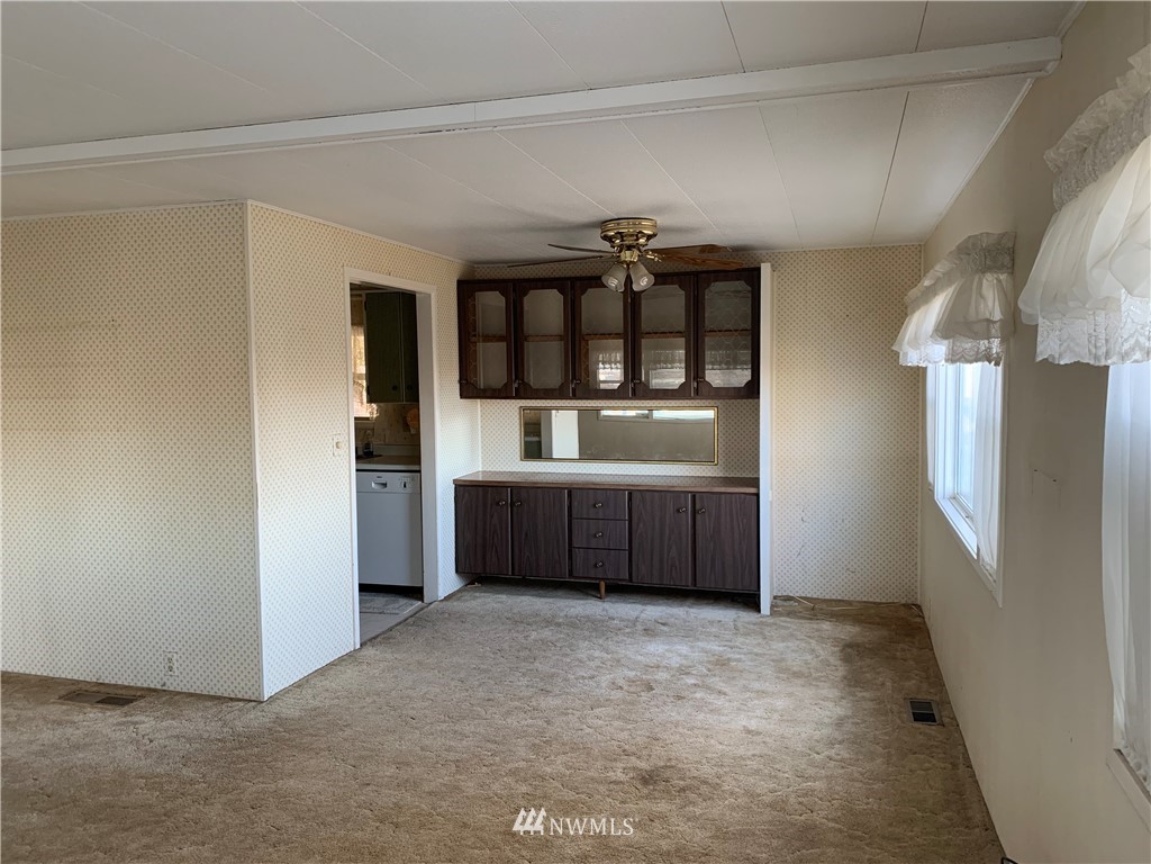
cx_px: 576
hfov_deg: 67.3
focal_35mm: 26
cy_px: 432
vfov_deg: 53.1
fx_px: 865
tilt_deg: -4.8
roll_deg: +0.2
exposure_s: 1/60
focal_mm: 4.25
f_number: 1.8
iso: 100
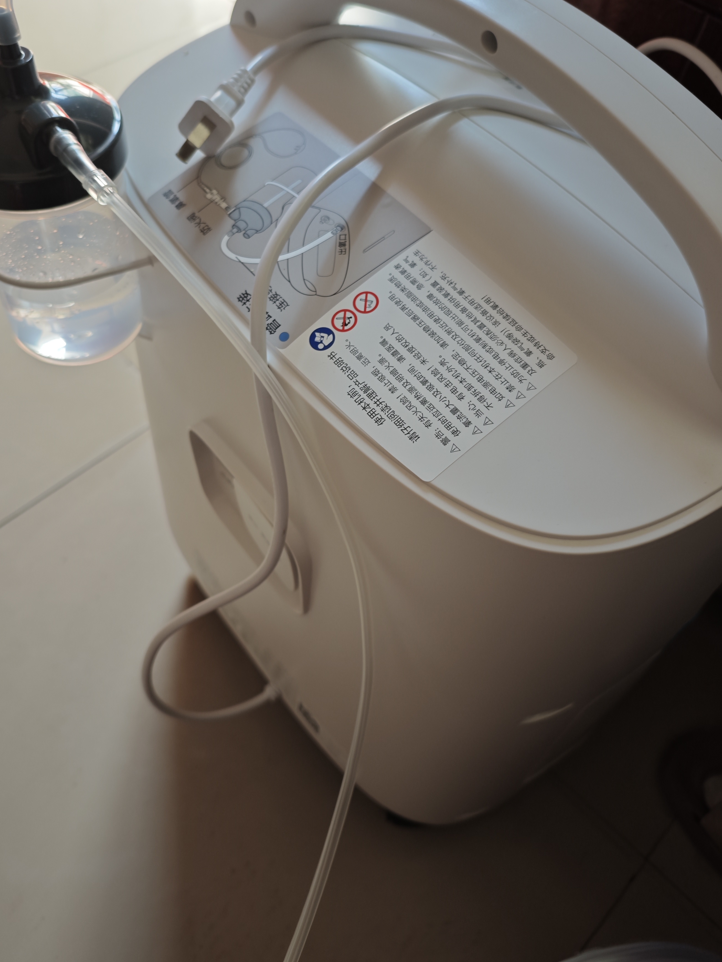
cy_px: 428
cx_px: 339
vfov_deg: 65.1
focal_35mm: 27
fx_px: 751
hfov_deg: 51.3
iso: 100
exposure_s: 1/50
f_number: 1.6
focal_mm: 6.55
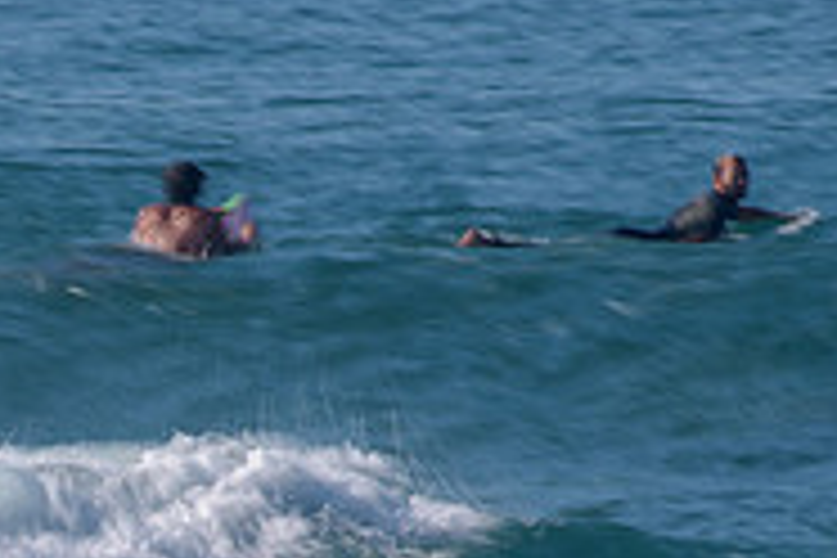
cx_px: -117
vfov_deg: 0.9
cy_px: 682
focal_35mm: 1555
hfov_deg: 1.3
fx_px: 36151
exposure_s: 1/13
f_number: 16
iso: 31
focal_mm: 500
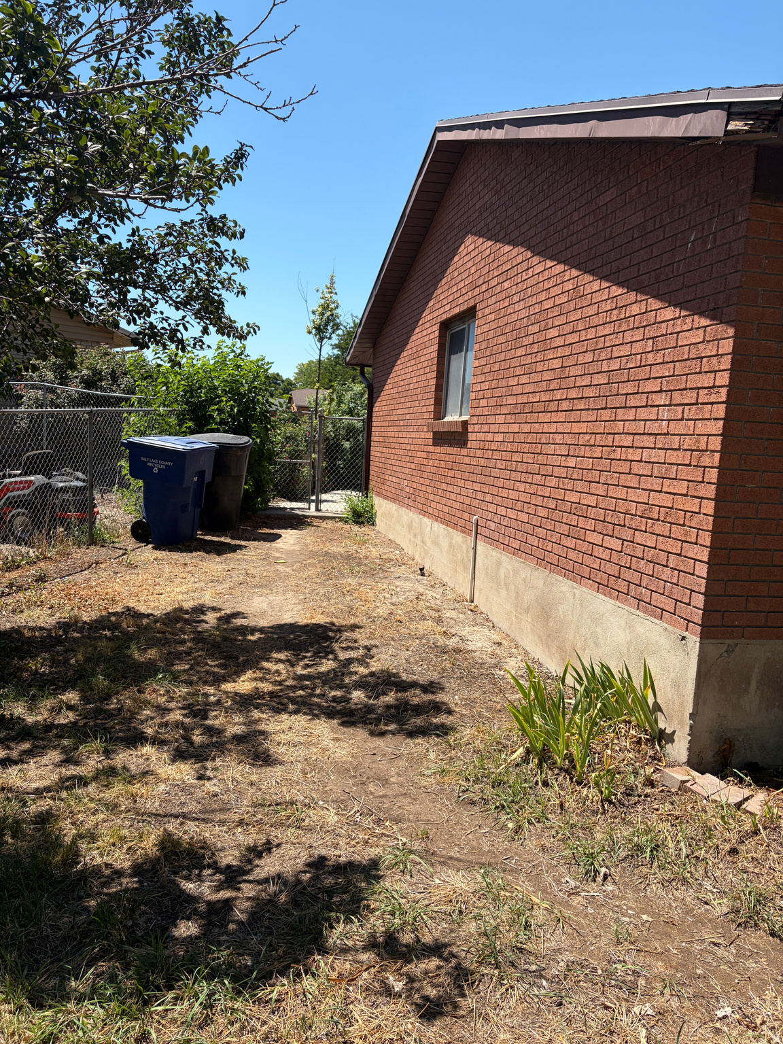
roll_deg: -3.9
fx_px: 784
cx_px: 392
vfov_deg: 67.3
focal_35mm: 26
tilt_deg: -6.0
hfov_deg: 53.1
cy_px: 522
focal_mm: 5.96
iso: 50
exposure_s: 1/2639
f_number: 1.6
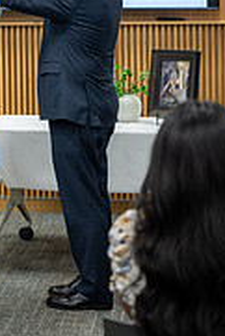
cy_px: 2
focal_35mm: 102
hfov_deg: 13.1
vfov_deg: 19.4
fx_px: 954
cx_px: -37
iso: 400
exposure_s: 1/100
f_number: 2.8
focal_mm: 41
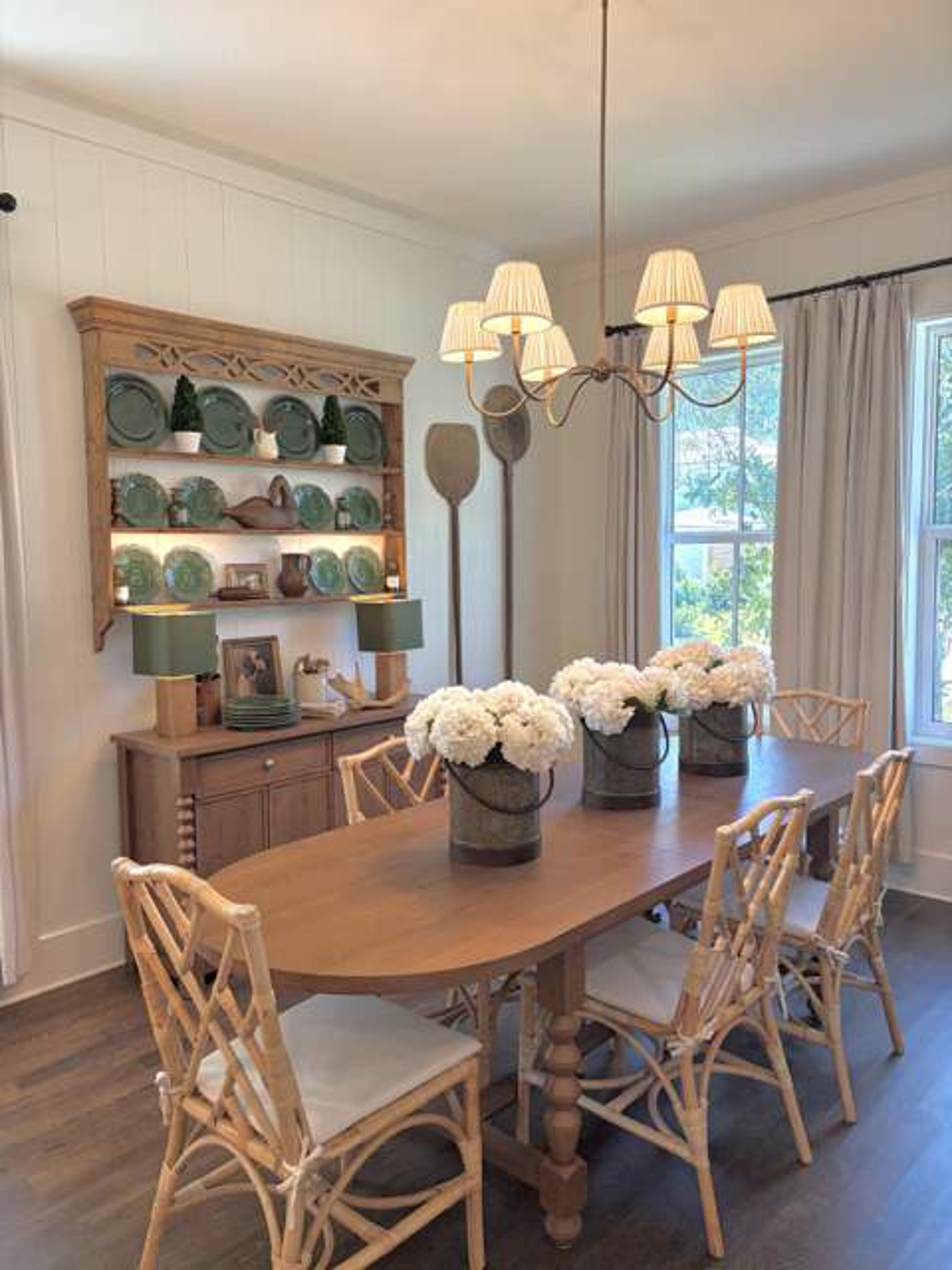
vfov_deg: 67.3
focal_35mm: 26
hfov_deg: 53.1
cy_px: 635
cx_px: 476
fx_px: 953
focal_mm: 5.96
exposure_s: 1/130
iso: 125
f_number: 1.6
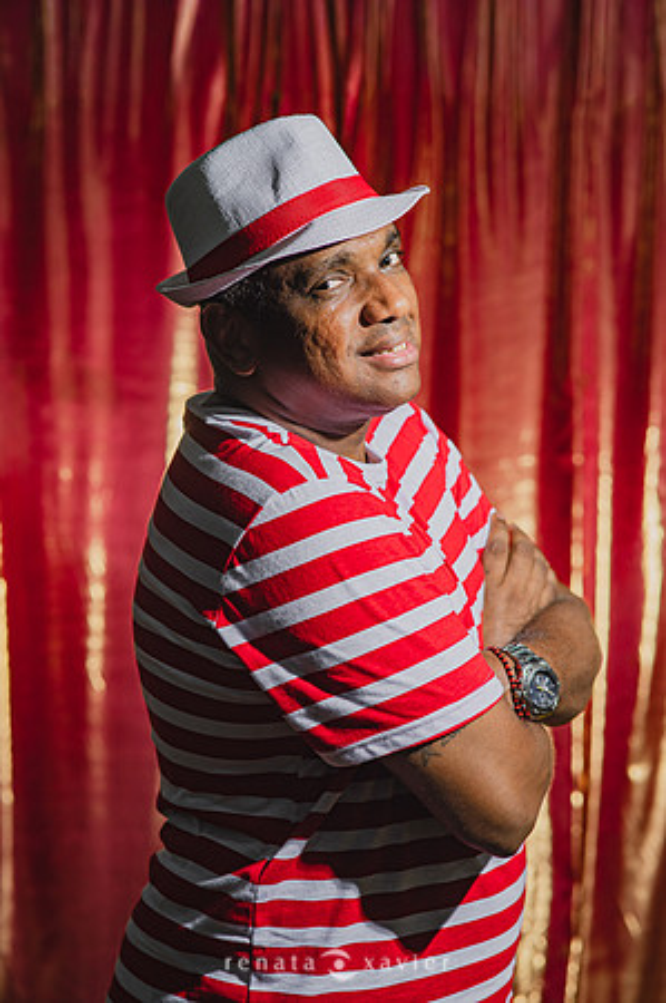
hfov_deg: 16.0
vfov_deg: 23.9
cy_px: 502
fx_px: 2364
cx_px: 333
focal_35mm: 85
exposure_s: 1/200
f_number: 3.2
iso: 125
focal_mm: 85
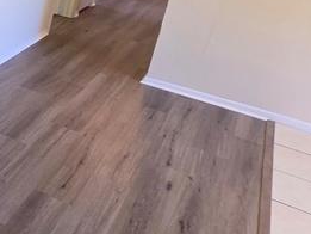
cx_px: -210
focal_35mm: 51
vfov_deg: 27.1
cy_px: 6
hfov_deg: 24.1
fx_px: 458
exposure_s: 1/60
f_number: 2.2
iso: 250
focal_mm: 2.2
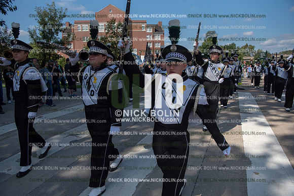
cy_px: 98
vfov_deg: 53.2
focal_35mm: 24
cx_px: 147
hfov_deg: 73.7
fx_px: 196
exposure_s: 1/4000
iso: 400
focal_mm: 24
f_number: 5
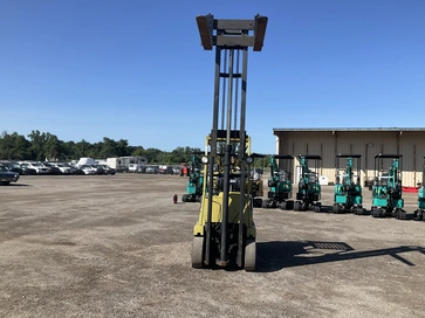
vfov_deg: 44.1
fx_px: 393
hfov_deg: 56.8
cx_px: 217
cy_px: 150
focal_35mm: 32
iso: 25
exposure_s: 1/1730
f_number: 1.8
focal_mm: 3
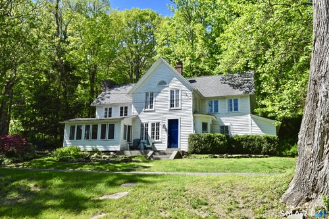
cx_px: 164
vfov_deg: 43.6
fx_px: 274
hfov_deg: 61.9
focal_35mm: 30
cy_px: 110
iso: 200
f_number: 9
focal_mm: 20
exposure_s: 1/320
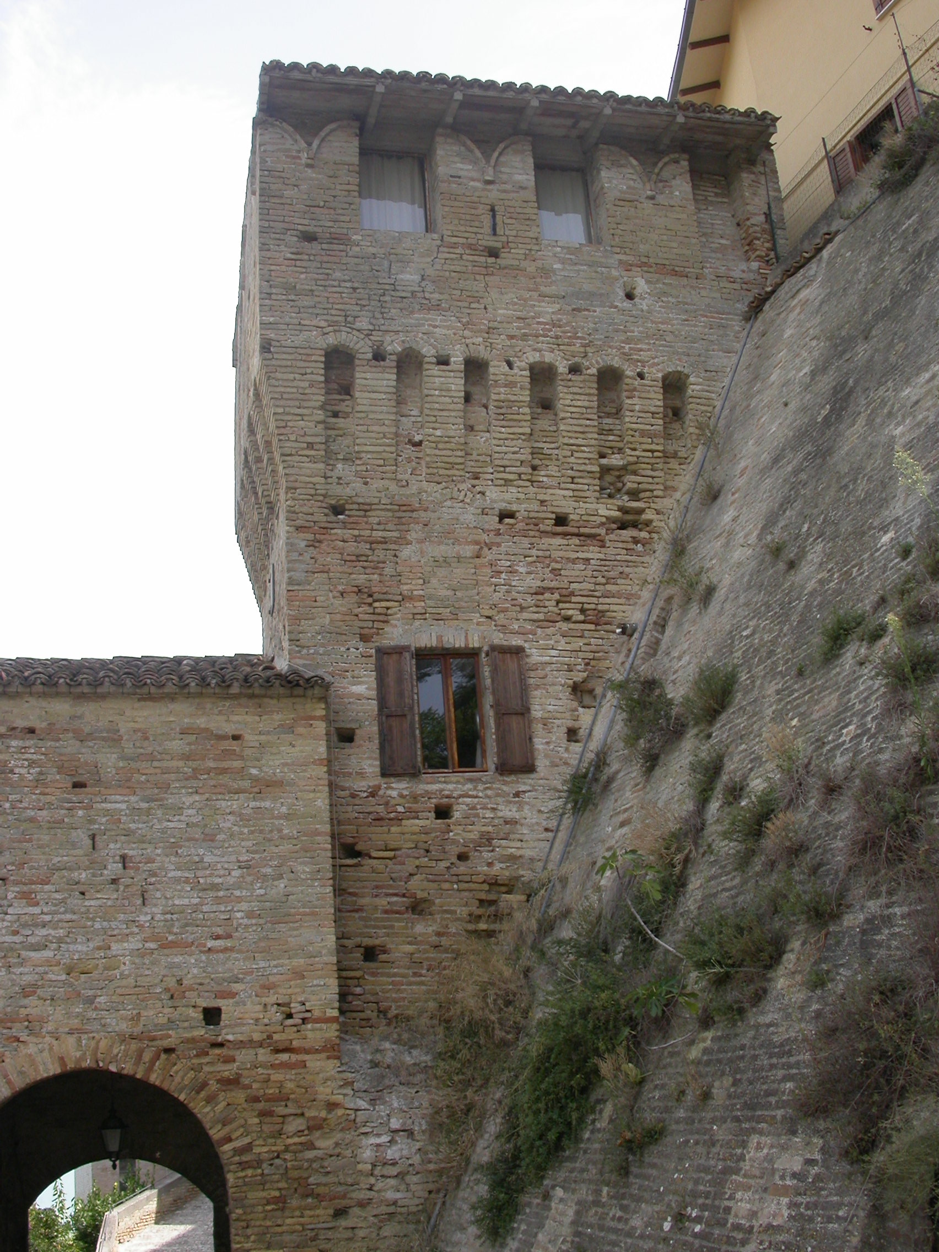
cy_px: 626
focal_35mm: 38
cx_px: 470
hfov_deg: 37.7
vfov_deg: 49.0
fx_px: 1374
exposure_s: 1/222
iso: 100
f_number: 6
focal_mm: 7.85
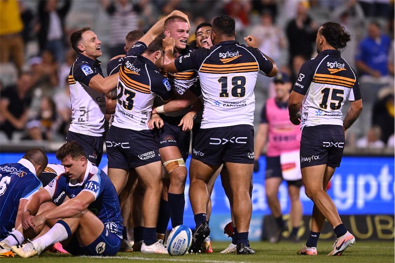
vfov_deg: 3.4
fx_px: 4387
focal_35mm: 400
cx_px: 198
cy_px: 132
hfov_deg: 5.2
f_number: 2.8
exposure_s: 1/1600
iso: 4000
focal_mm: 400
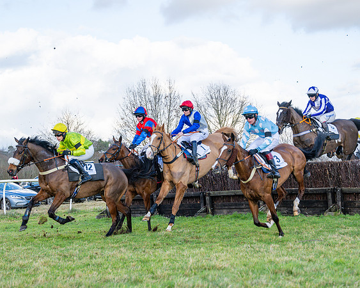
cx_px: 158
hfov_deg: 24.0
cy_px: 143
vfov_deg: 19.3
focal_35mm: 80
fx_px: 847
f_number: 4
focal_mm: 70
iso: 500
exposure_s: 1/2000
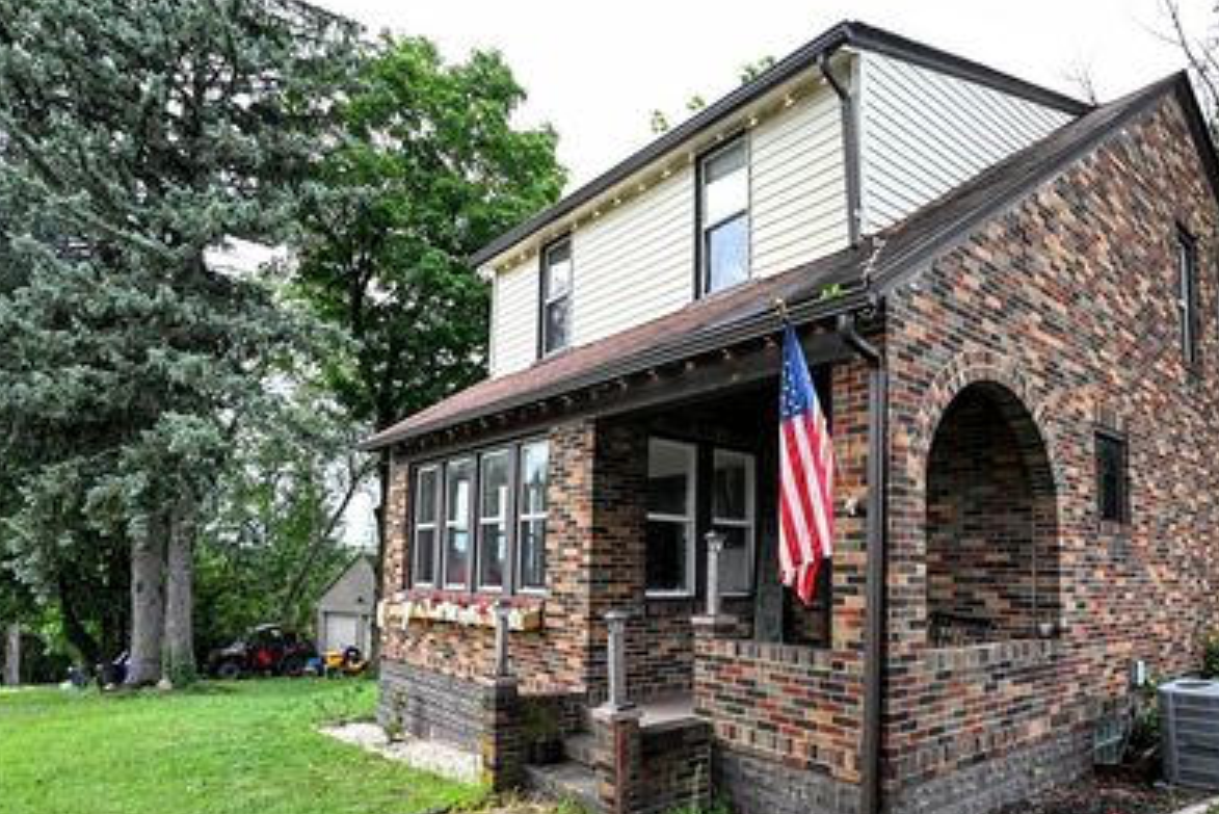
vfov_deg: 54.6
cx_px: 689
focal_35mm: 23
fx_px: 779
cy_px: 504
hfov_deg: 75.7
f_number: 5
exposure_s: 1/60
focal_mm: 12
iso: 100
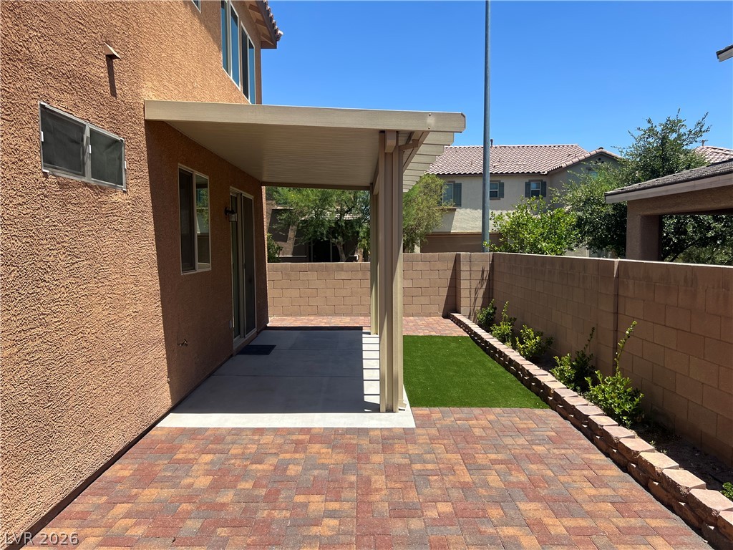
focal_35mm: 26
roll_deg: +0.3
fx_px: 551
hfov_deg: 67.3
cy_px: 275
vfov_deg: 53.1
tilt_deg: -4.9
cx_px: 366
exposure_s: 1/2994
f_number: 1.5
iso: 50
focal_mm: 5.7
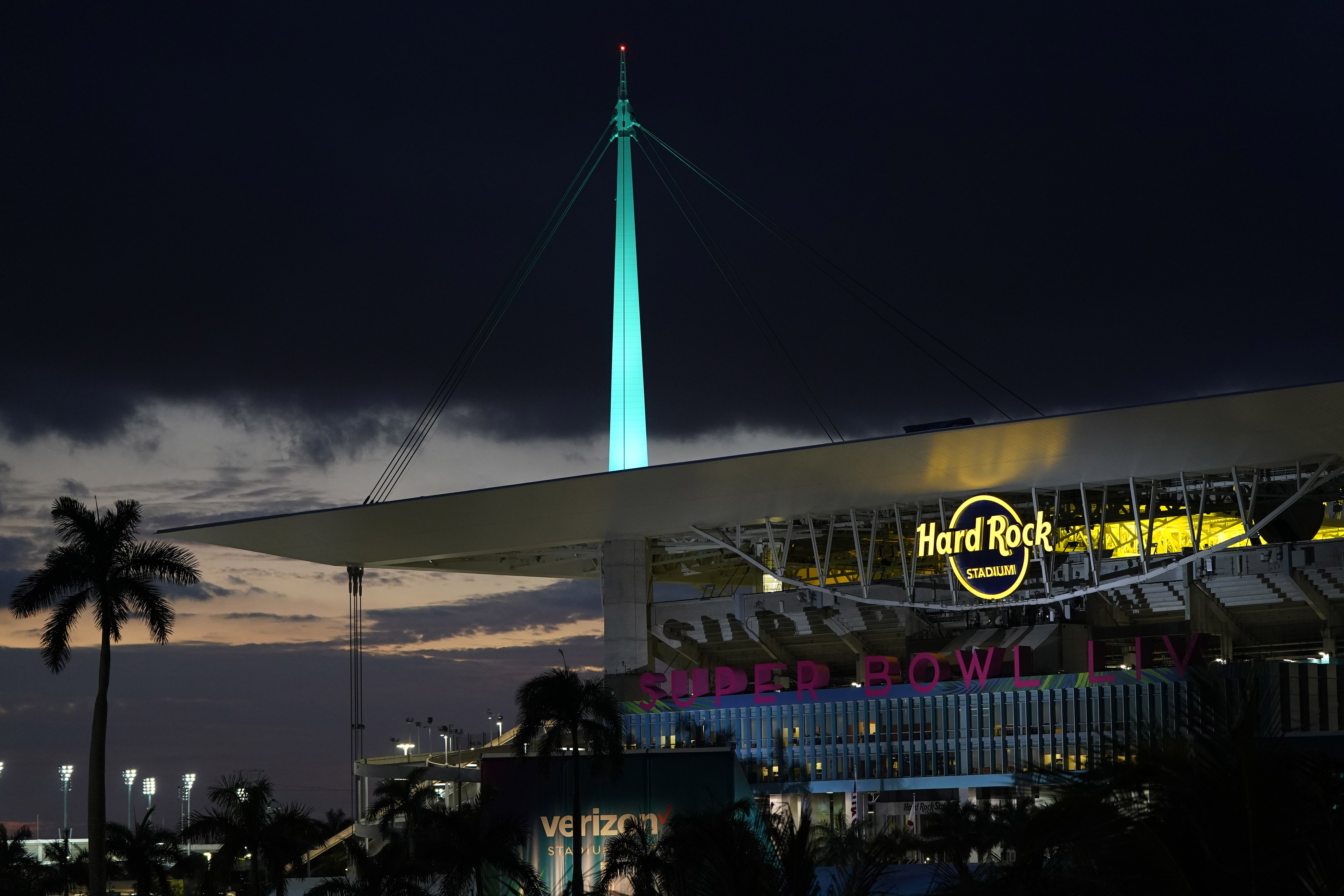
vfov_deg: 14.4
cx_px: 672
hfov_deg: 21.5
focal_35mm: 95
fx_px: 3546
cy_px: 448
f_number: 2.8
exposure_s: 1/250
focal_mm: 95
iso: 2500
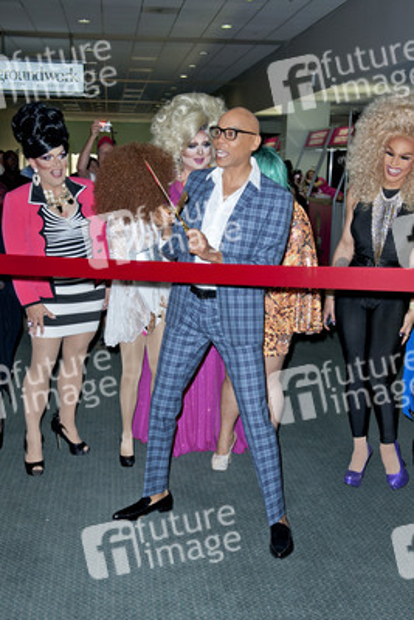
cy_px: 310
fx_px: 689
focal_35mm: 40
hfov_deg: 33.4
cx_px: 207
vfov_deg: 48.4
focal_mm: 40
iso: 400
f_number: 4
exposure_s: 1/320
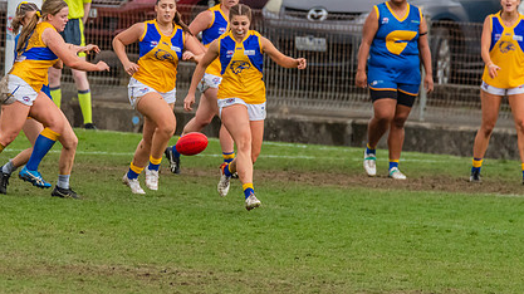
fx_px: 14692
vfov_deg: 1.1
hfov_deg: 2.0
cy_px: 119
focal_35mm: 1058
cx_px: 230
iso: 1600
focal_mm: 550
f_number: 6.3
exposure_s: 1/1250
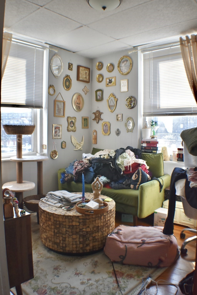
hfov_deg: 36.9
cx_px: 98
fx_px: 295
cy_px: 148
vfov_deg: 53.1
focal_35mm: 36
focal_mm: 24
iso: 720
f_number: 4
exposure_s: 1/250
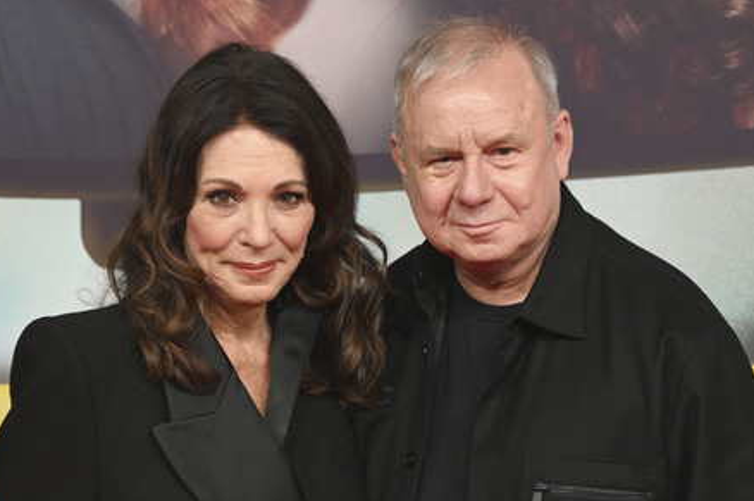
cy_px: 255
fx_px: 2197
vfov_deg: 13.0
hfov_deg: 19.5
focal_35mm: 105
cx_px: 369
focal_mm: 102
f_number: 6.3
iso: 800
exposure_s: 1/160
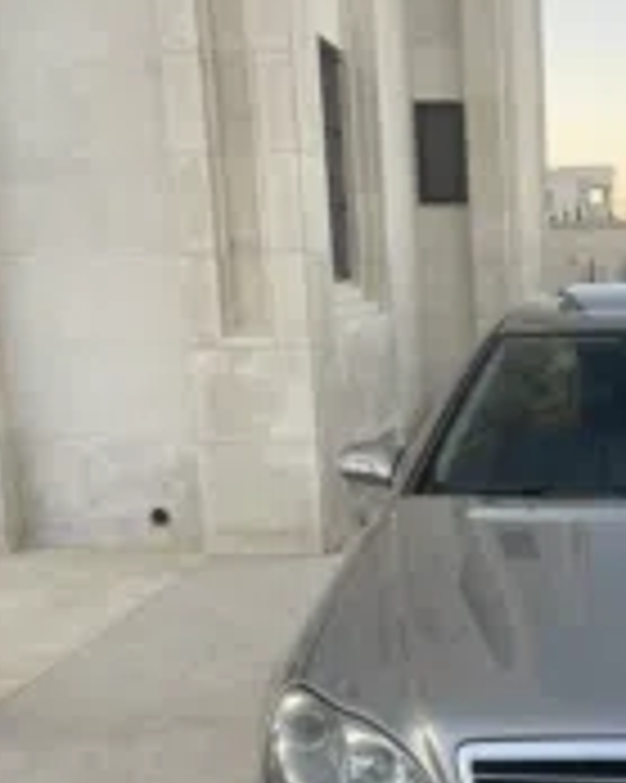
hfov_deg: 25.5
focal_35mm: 56
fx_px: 1298
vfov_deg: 33.1
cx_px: 658
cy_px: 554
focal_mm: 5.1
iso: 64
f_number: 1.6
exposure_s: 1/121
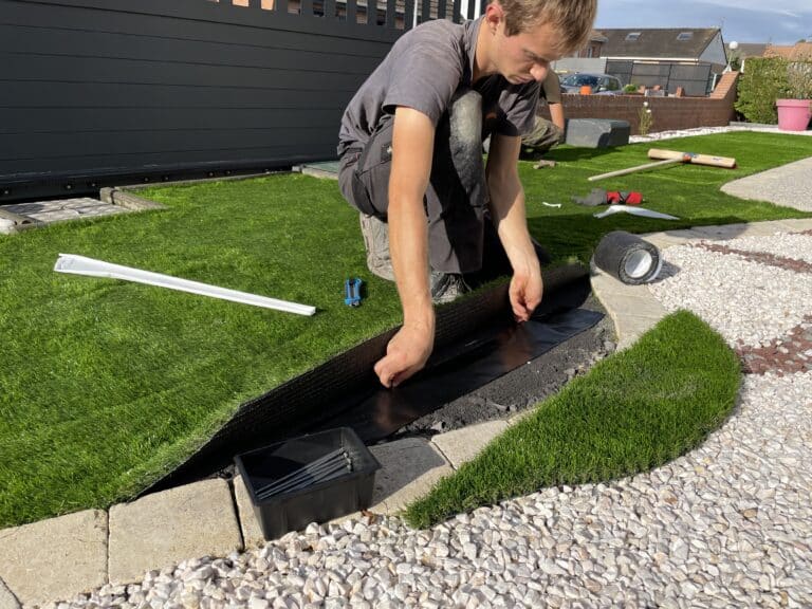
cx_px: 406
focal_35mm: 26
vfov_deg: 53.1
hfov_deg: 67.3
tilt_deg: -19.4
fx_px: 610
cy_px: 304
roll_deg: -3.1
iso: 50
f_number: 1.6
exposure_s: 1/3610
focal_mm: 4.2
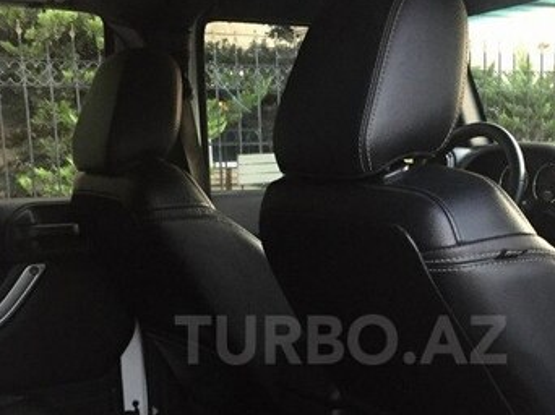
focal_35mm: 56
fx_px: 897
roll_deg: +0.2
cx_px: 341
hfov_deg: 34.2
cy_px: 340
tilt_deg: -11.5
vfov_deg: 25.6
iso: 200
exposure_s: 1/33
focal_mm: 4.15
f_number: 2.2
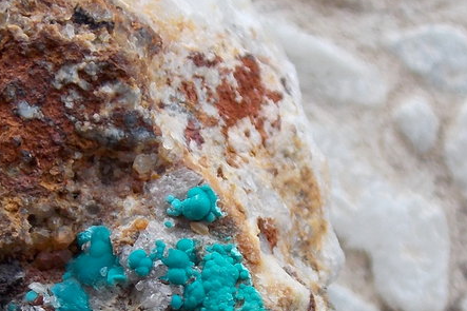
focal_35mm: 154
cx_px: 135
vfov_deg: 8.8
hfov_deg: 13.3
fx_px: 1997
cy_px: 351
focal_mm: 7.3
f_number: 3.6
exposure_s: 1/100
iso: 80
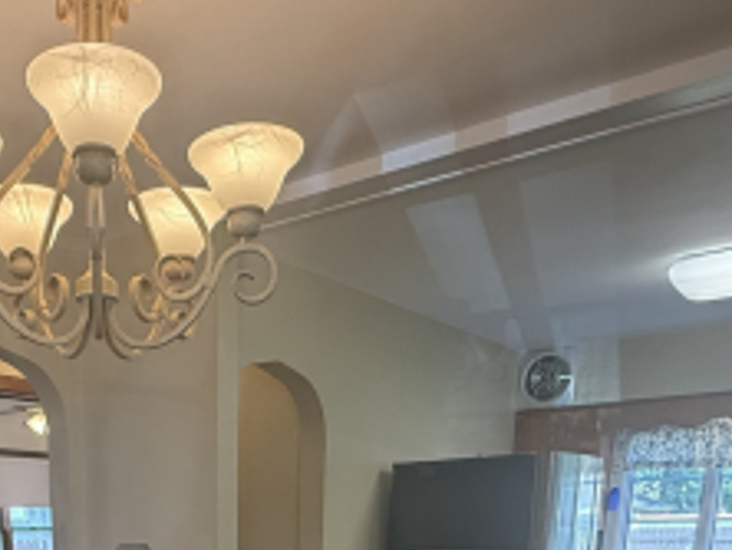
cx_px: 173
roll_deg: +1.2
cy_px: 764
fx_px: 889
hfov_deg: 43.2
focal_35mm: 42
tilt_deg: -14.0
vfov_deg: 27.2
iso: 320
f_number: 2.2
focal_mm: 2.22
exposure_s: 1/120
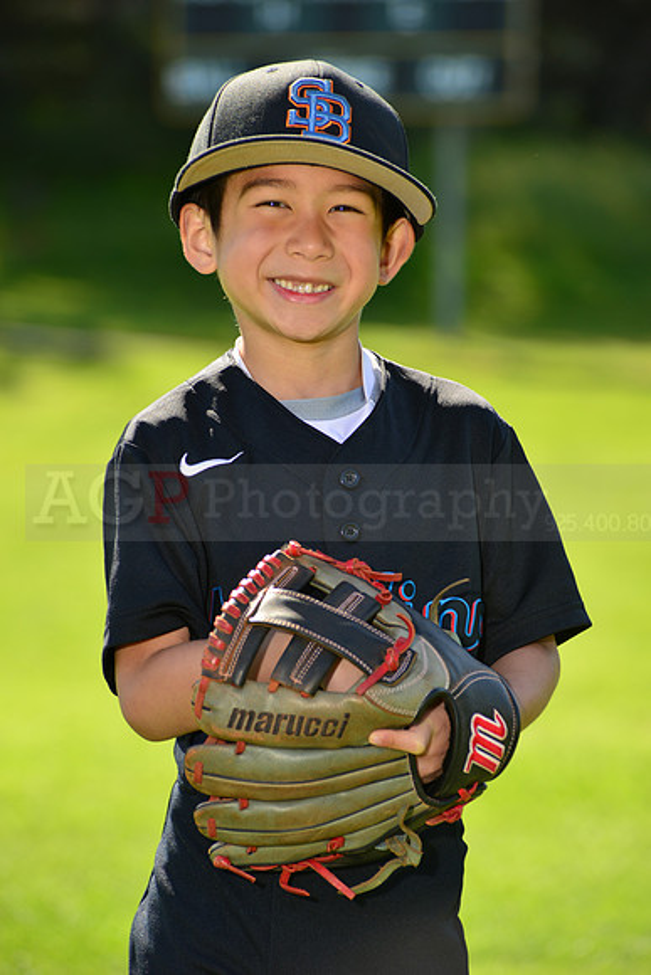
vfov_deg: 10.3
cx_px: 326
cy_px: 488
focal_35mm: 200
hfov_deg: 6.9
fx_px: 5421
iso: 200
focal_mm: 200
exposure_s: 1/250
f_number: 8
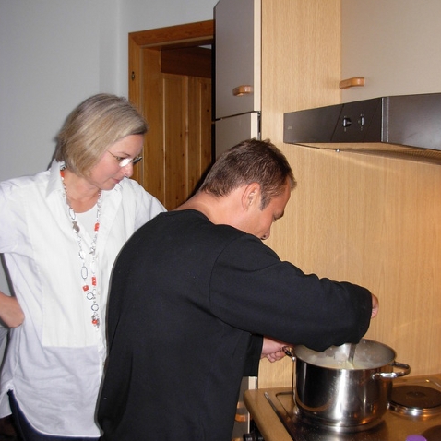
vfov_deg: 37.6
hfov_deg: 37.6
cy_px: 222
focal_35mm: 45
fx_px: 649
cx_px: 220
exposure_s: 1/47.9
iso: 118
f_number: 2.9
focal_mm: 6.3
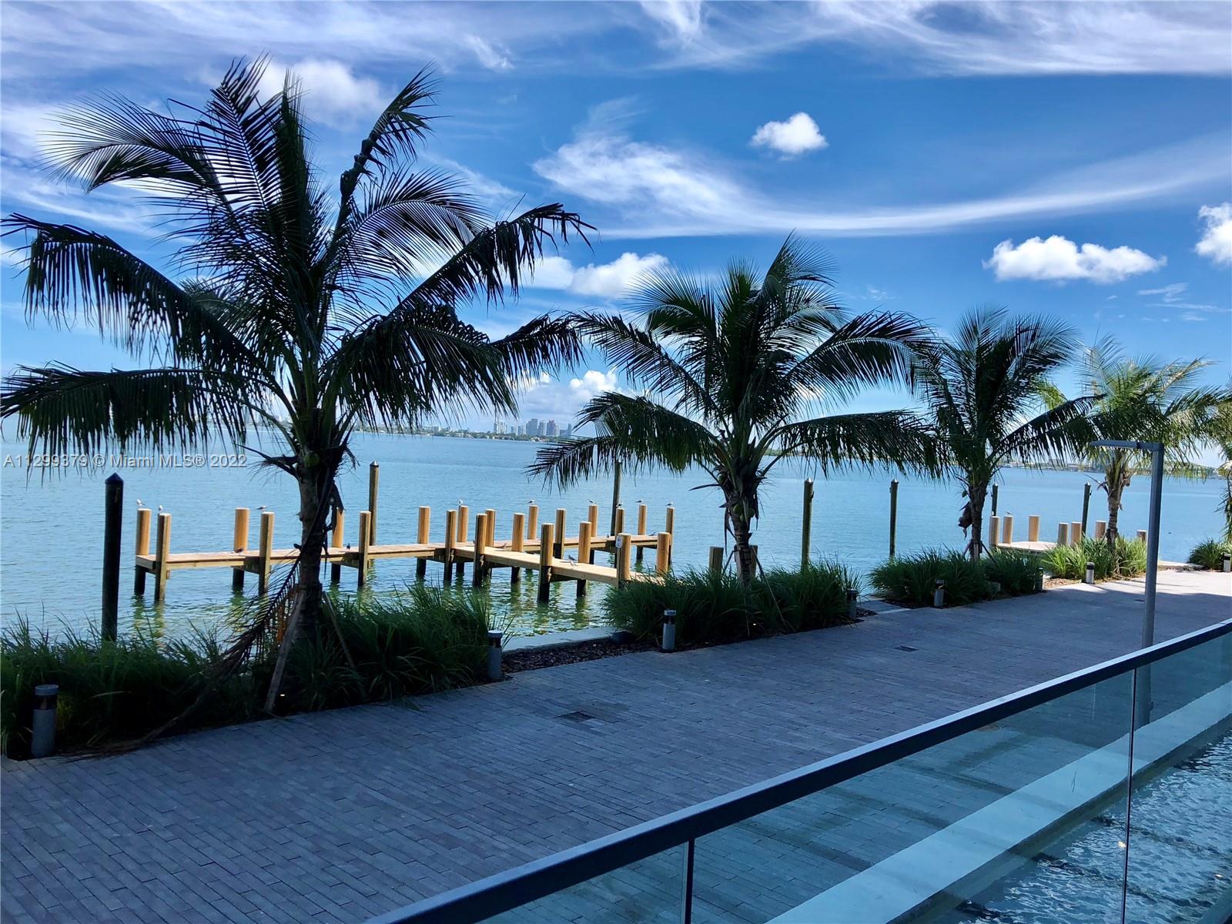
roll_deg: -2.2
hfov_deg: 63.4
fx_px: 997
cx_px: 616
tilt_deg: +0.2
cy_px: 462
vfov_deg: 49.7
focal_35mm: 28
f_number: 1.8
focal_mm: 4
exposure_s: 1/1845
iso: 20
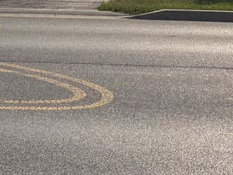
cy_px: -138
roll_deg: +0.0
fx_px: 923
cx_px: 212
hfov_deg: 14.2
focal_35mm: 137
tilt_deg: +1.3
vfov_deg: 10.2
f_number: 1.6
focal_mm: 5.96
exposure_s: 1/9901
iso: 50
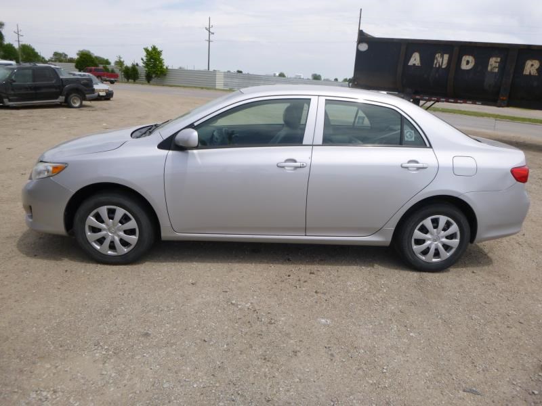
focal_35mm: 25
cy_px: 203
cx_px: 271
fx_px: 391
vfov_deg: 54.9
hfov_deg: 69.4
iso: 100
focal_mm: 4.5
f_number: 3.9
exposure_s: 1/640
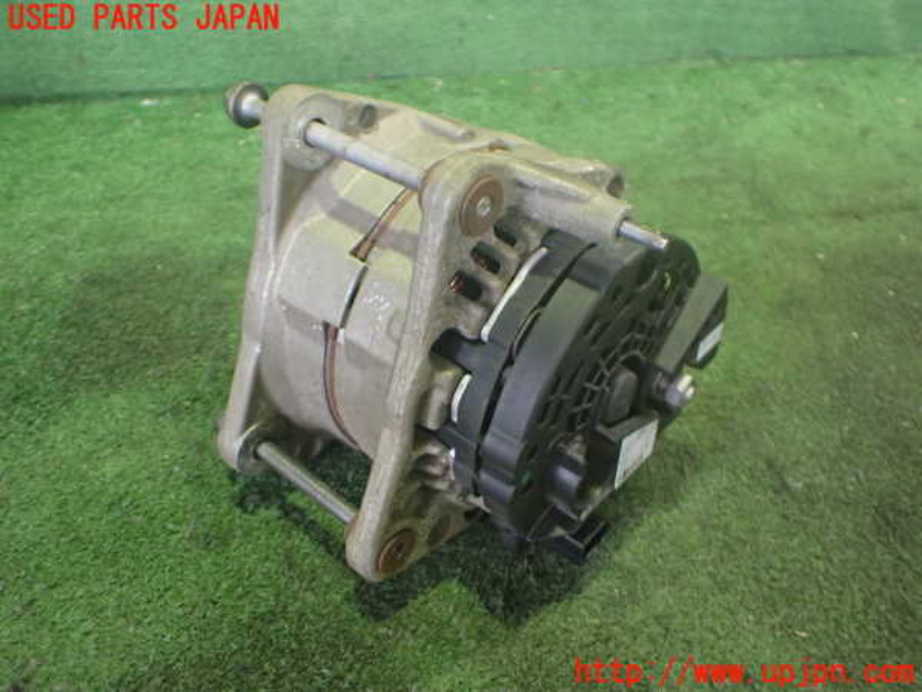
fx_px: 799
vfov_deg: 46.8
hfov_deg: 60.0
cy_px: 346
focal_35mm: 30
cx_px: 461
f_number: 2.3
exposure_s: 1/30
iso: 800
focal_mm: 5.4
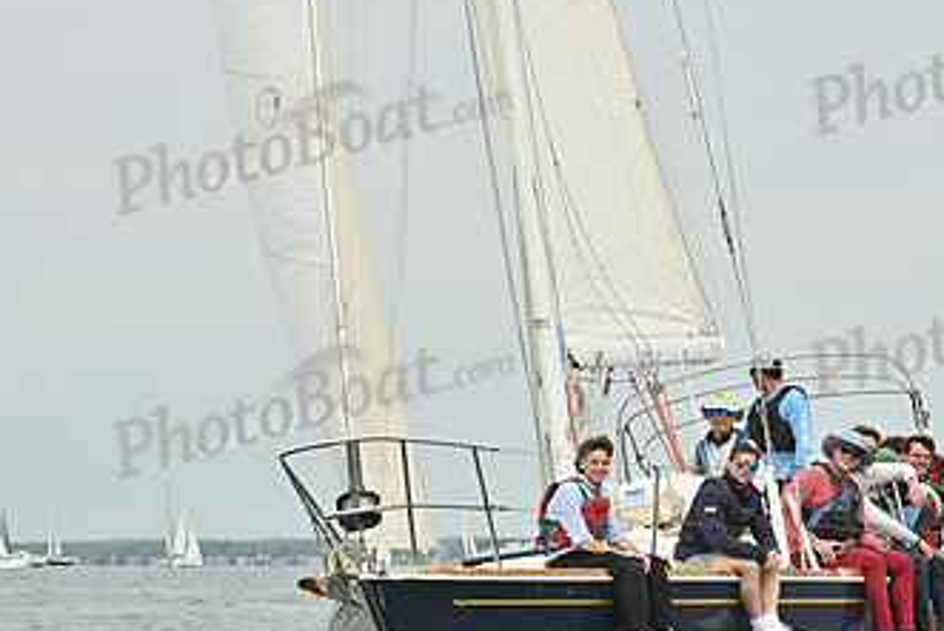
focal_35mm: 219
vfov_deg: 6.3
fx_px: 5745
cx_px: 665
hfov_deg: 9.4
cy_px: 513
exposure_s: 1/800
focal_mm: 125
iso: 320
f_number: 11
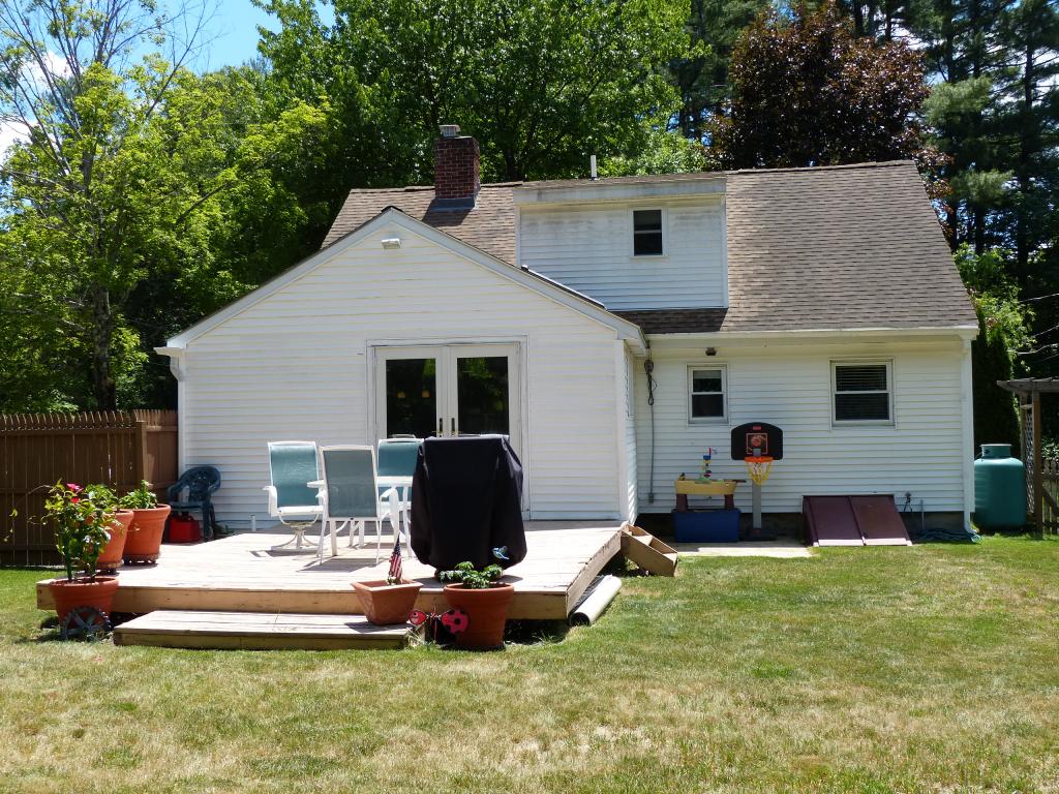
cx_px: 530
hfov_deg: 51.4
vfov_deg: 39.7
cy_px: 397
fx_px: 1101
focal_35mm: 36
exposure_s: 1/640
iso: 100
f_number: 4
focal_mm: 6.4
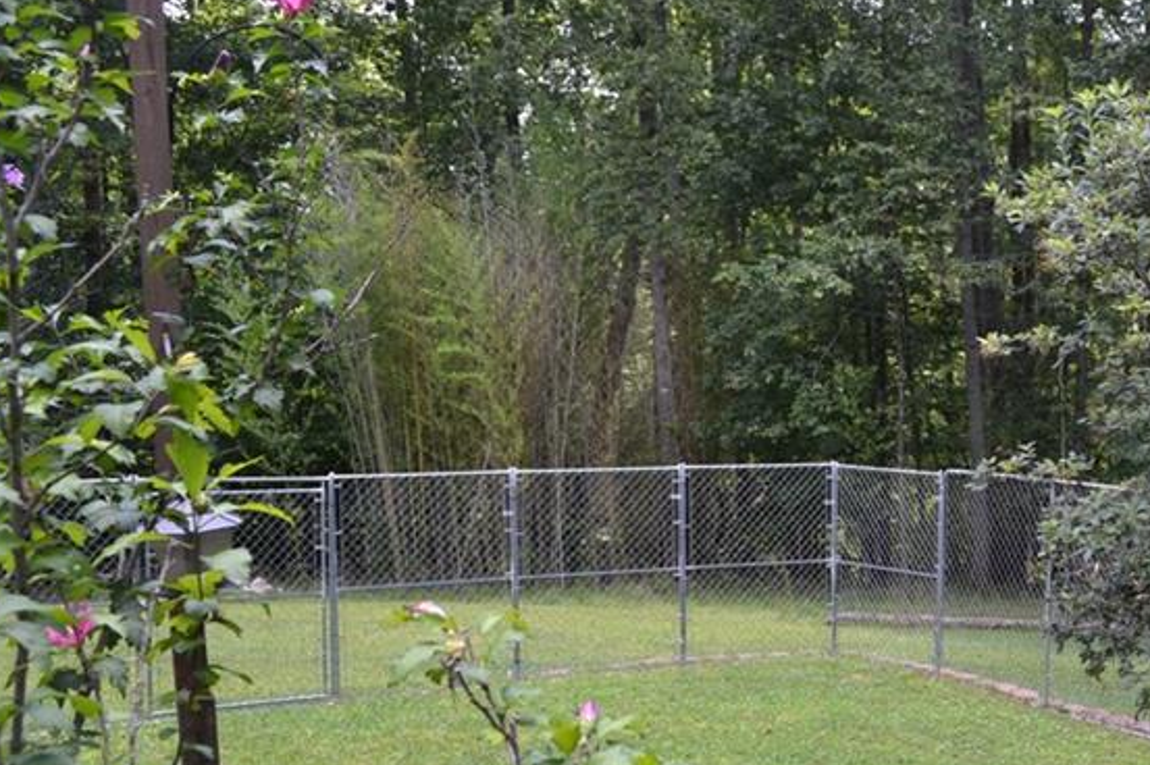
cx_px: 1038
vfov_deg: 26.9
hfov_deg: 37.1
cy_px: 466
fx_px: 1596
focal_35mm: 50
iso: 220
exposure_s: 1/125
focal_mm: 18
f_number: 5.6
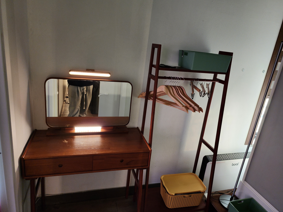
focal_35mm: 24
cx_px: 144
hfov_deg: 71.6
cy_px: 104
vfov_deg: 56.8
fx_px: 196
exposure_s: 1/60
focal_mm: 6.4
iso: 320
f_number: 1.8
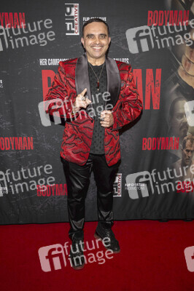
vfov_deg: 62.0
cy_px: 146
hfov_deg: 43.5
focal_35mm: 30
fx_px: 243
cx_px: 97
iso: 800
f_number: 5.6
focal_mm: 30
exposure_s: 1/200
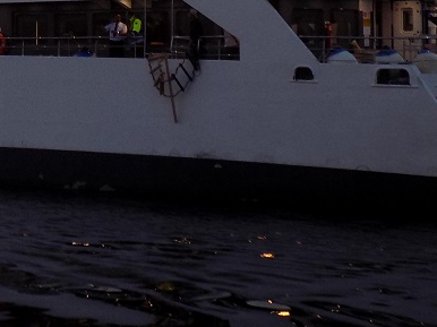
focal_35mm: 109
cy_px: 6
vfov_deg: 13.4
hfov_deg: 17.7
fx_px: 1375
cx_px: 24
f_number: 3.4
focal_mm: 6.1
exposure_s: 1/30
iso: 100
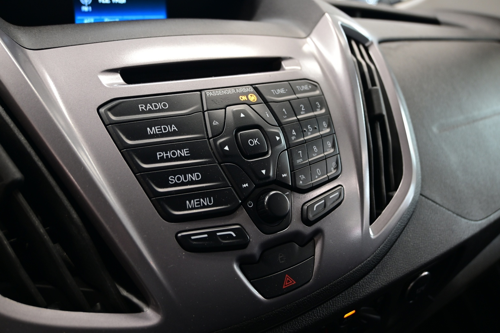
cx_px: 250
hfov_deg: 59.5
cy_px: 166
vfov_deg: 41.7
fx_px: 437
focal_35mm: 32
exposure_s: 1/30
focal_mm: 21
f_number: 4
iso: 450
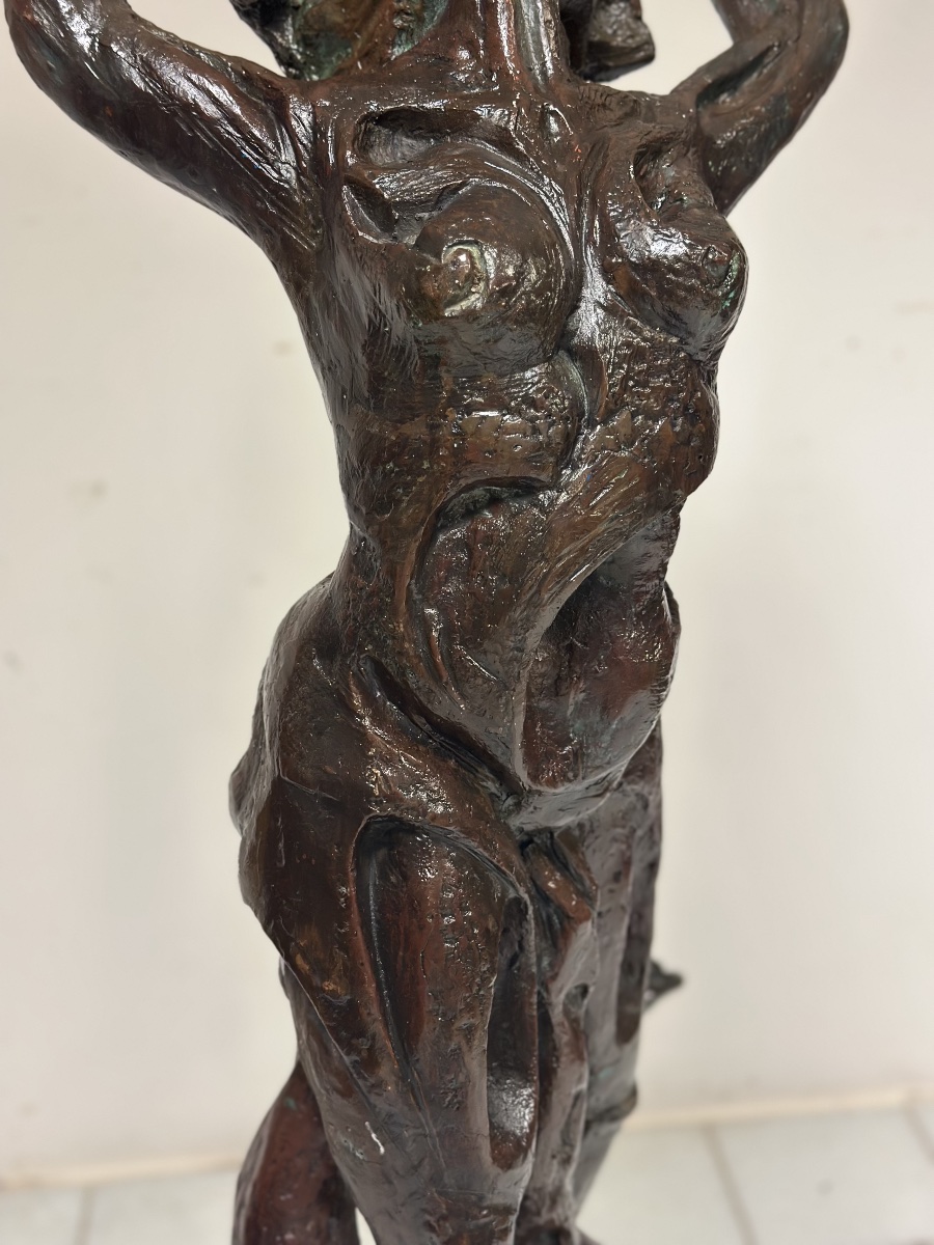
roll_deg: +2.9
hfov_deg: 30.3
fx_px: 1727
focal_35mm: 48
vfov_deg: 39.7
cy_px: 622
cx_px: 467
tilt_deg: -19.4
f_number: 1.78
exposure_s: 1/50
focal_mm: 6.86
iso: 160
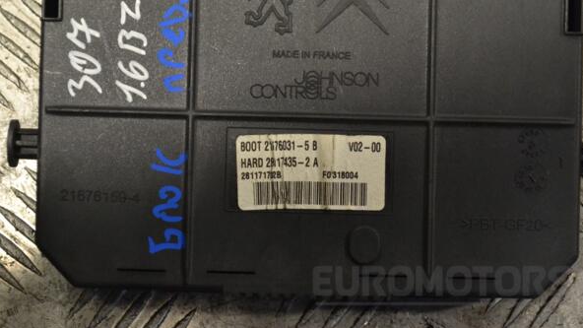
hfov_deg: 24.3
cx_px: 294
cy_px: 150
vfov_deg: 13.8
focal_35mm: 88
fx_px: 1353
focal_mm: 55
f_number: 8
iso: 3200
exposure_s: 1/250
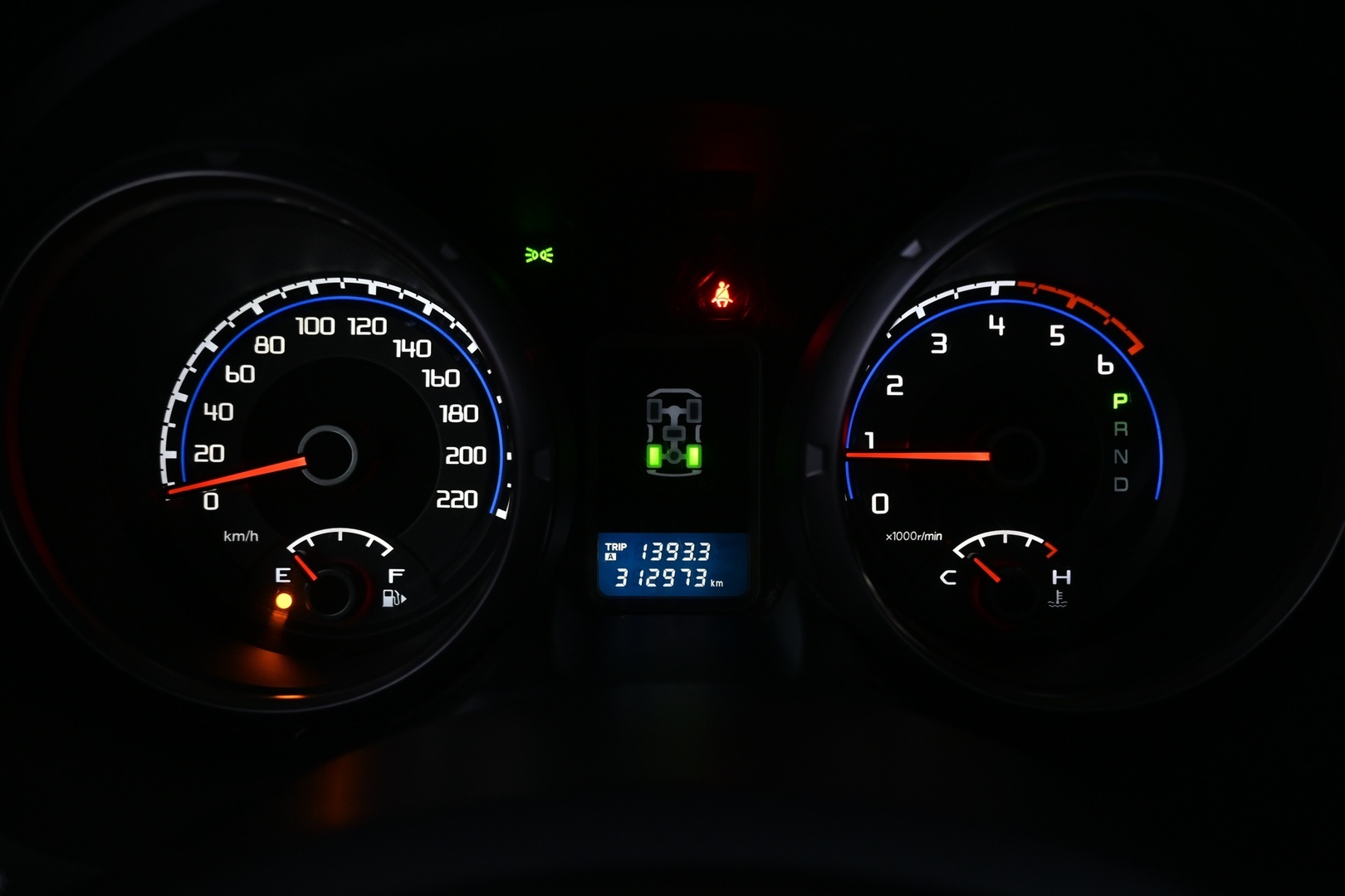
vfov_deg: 40.8
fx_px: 1205
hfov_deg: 58.3
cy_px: 448
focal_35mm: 32
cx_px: 672
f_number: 4
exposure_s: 1/30
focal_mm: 21.5
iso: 900
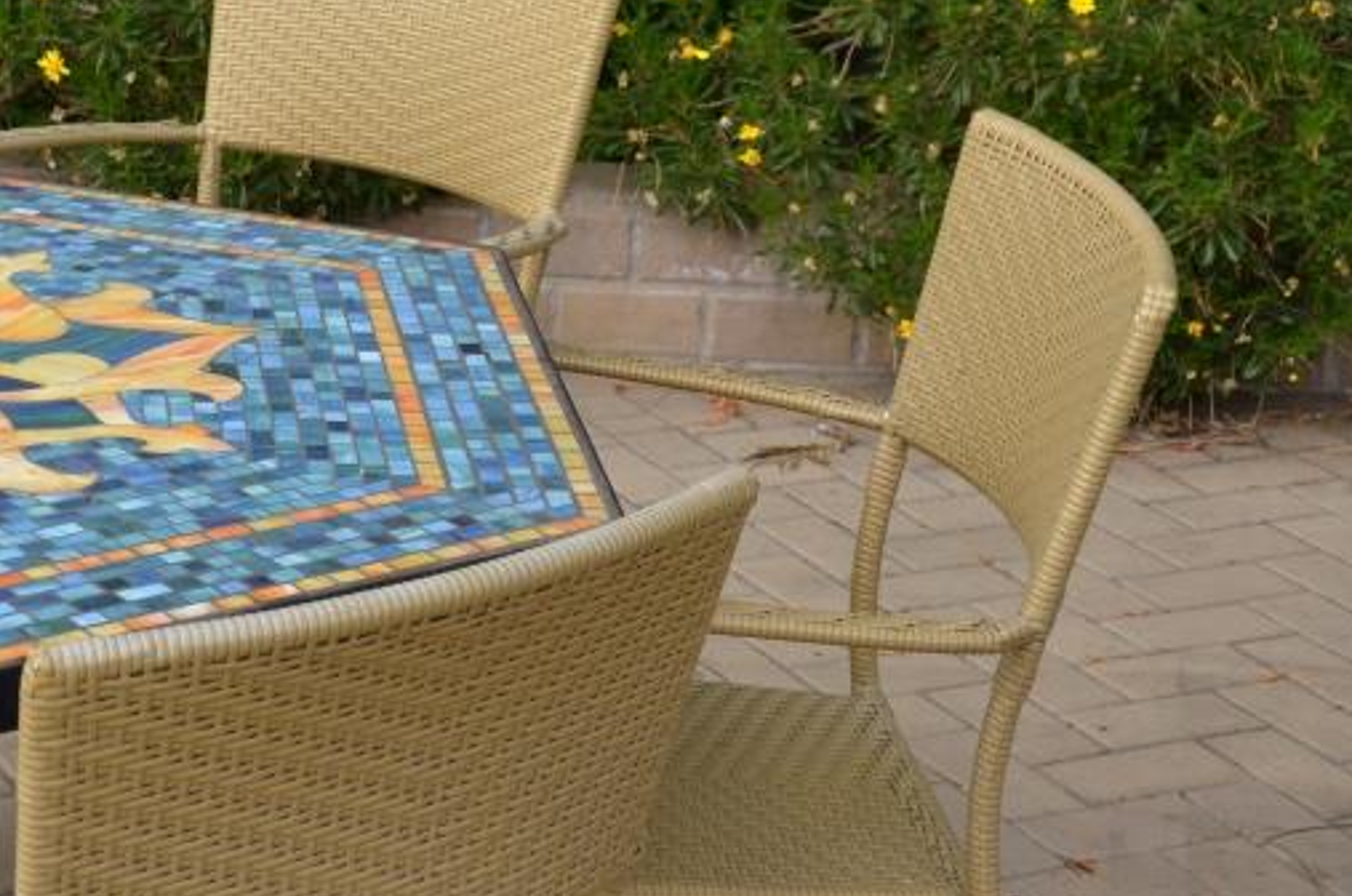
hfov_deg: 20.6
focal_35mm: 97
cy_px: 195
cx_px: 125
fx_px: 3636
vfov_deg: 14.0
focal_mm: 32
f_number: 7.1
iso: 200
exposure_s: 1/200
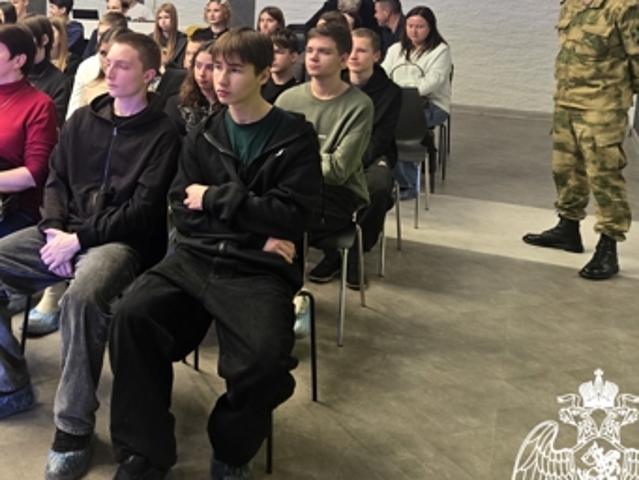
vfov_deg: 31.5
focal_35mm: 45
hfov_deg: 39.6
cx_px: 89
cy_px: 103
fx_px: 831
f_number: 1.8
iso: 200
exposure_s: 1/100
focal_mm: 5.4
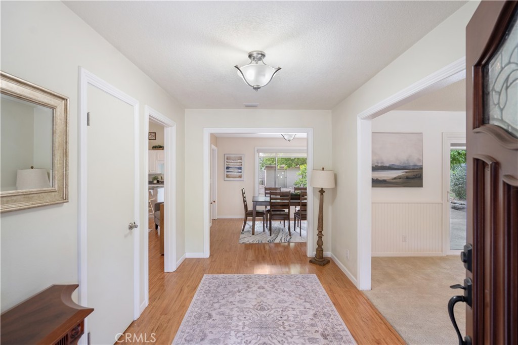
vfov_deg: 73.8
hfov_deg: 96.7
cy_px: 172
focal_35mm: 16
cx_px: 259
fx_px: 230
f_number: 5
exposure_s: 1/6
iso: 200
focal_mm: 16
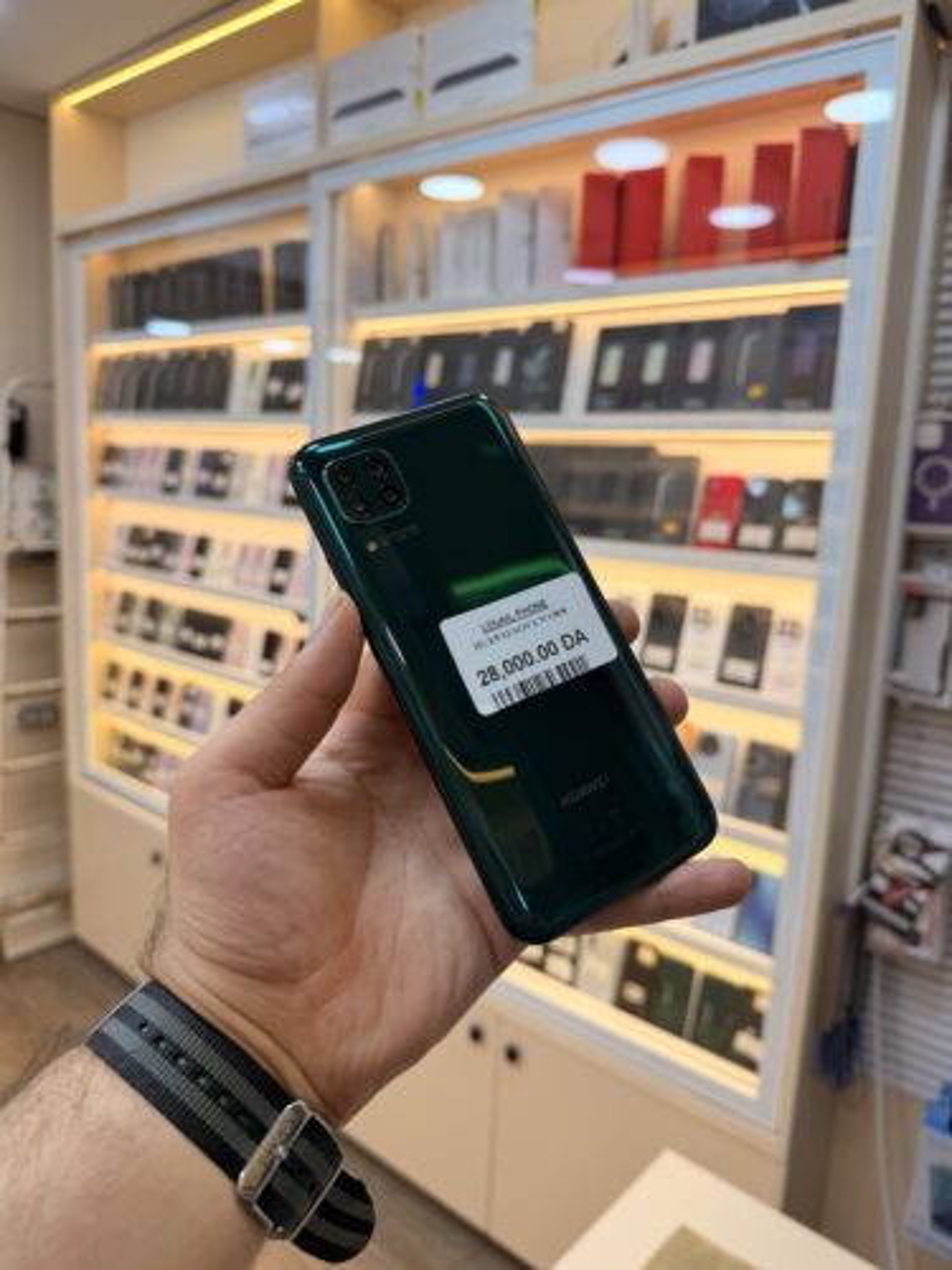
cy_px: 635
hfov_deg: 56.8
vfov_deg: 71.6
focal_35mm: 24
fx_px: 880
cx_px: 476
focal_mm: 6.76
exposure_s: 1/391
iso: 80
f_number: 1.78
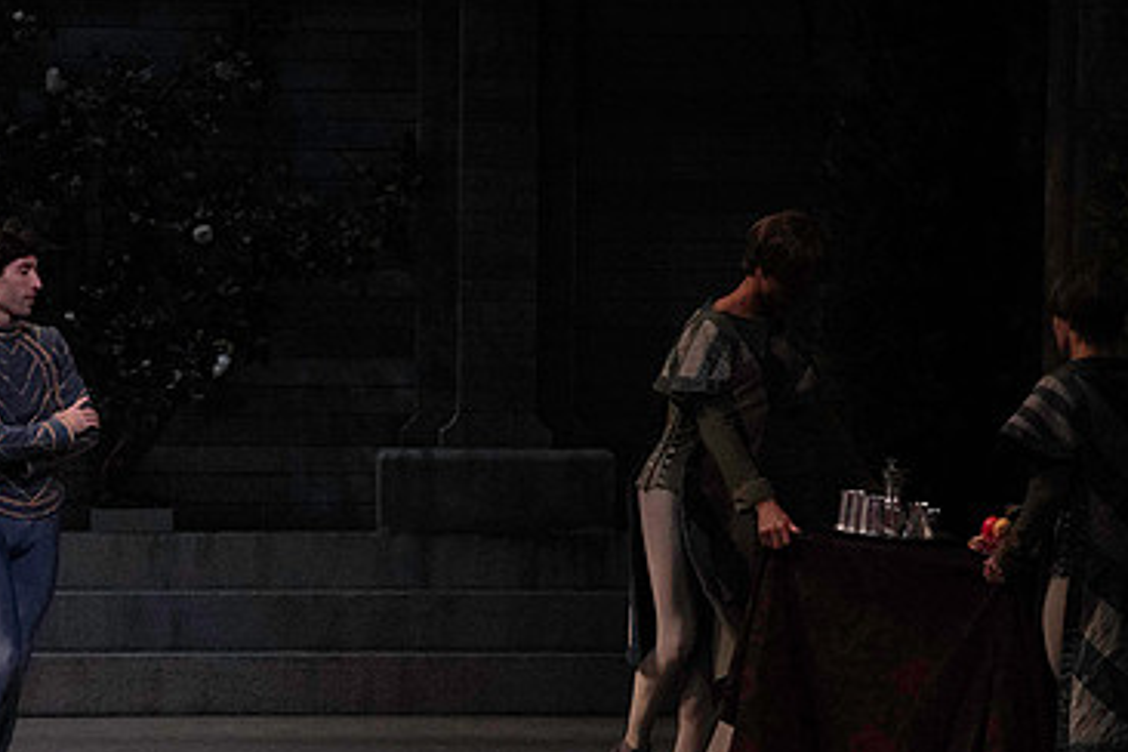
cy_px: 408
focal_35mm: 257
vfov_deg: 5.3
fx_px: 8052
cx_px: 555
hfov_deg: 8.0
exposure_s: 1/400
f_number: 11
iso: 16000
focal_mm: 162
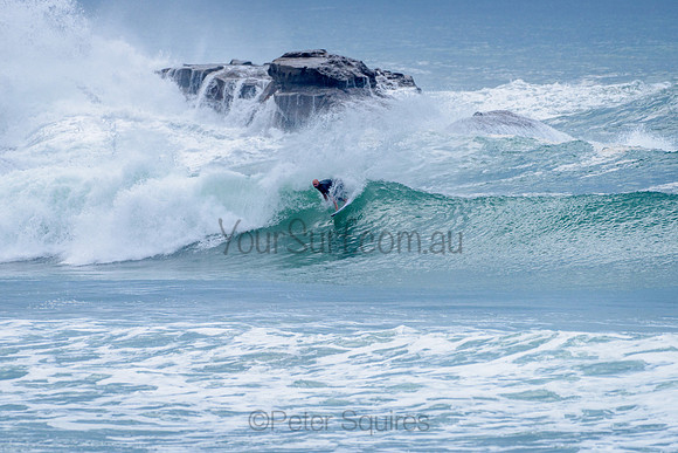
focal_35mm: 613
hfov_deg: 3.4
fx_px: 11542
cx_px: 308
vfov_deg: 2.2
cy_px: 210
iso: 250
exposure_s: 1/2000
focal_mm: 500
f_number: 5.6
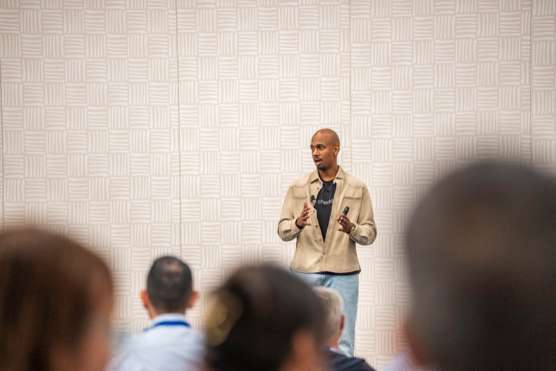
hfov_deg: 13.7
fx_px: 2318
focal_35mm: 150
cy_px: 186
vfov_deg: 9.2
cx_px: 278
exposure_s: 1/400
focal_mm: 150
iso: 2500
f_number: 2.8
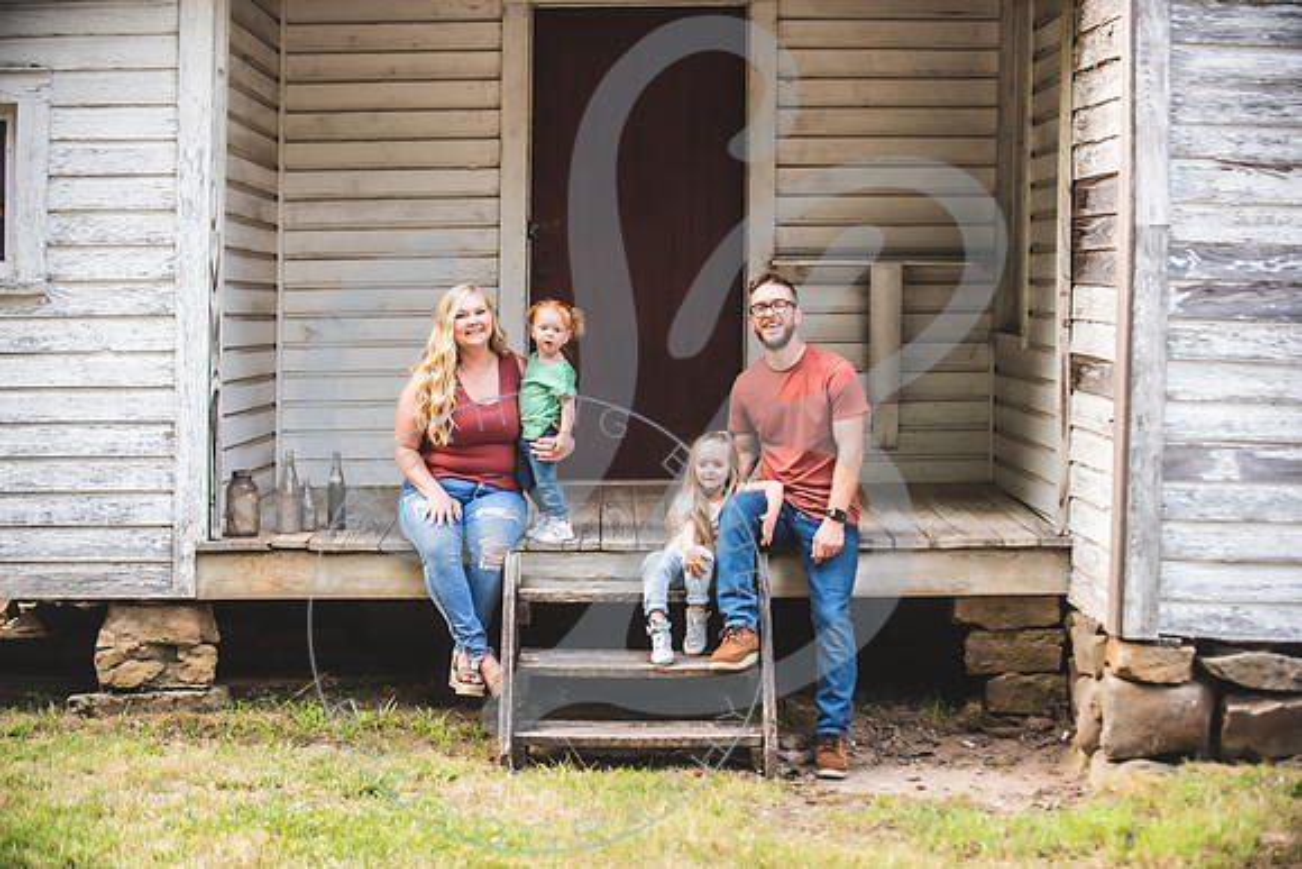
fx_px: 2934
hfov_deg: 25.0
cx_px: 656
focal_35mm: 81
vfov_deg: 16.8
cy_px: 434
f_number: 2.8
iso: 400
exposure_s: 1/200
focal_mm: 80
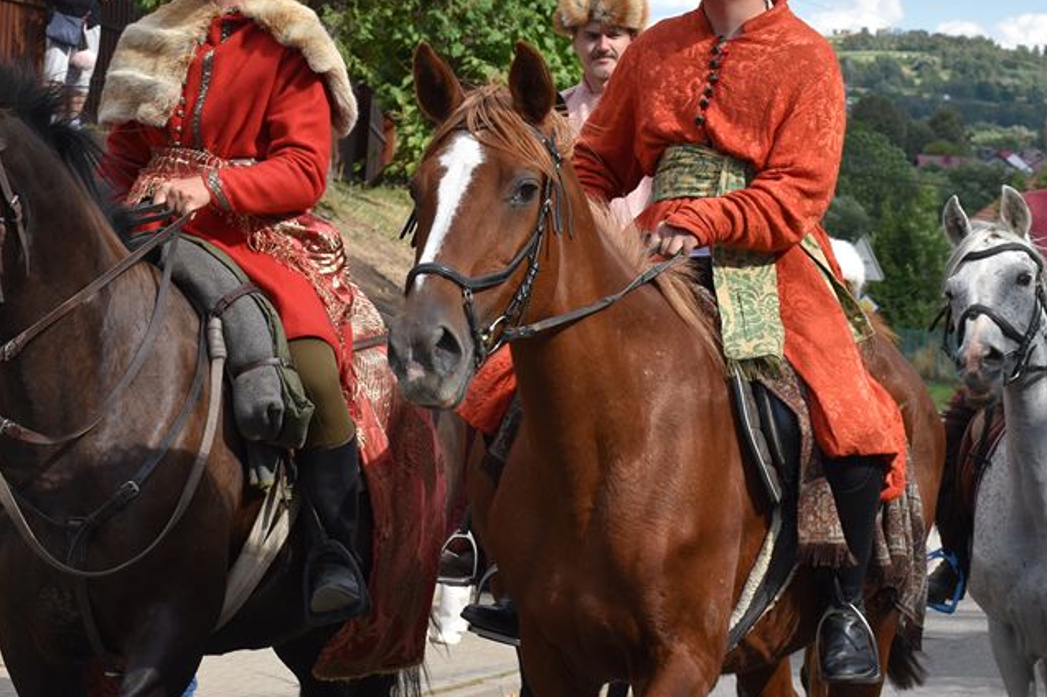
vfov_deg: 11.3
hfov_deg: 16.9
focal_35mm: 121
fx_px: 3518
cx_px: 445
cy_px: 225
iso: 200
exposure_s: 1/320
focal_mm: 50
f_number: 9
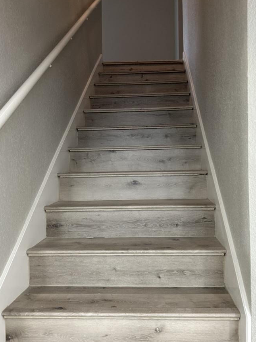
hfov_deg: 45.4
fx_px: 305
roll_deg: +1.1
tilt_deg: -0.2
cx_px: 145
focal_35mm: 31
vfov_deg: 58.3
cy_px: 161
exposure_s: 1/60
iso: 200
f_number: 1.5
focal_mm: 5.7
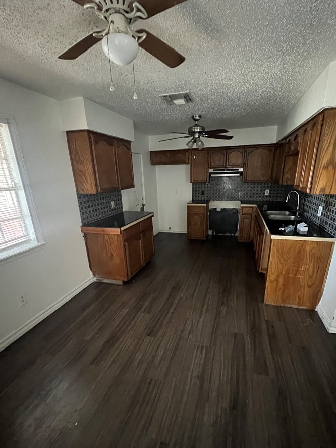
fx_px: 194
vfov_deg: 97.8
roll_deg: +1.0
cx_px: 179
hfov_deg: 81.7
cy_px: 246
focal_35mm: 15
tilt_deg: -20.4
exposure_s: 1/30
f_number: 1.8
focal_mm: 1.57
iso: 2000
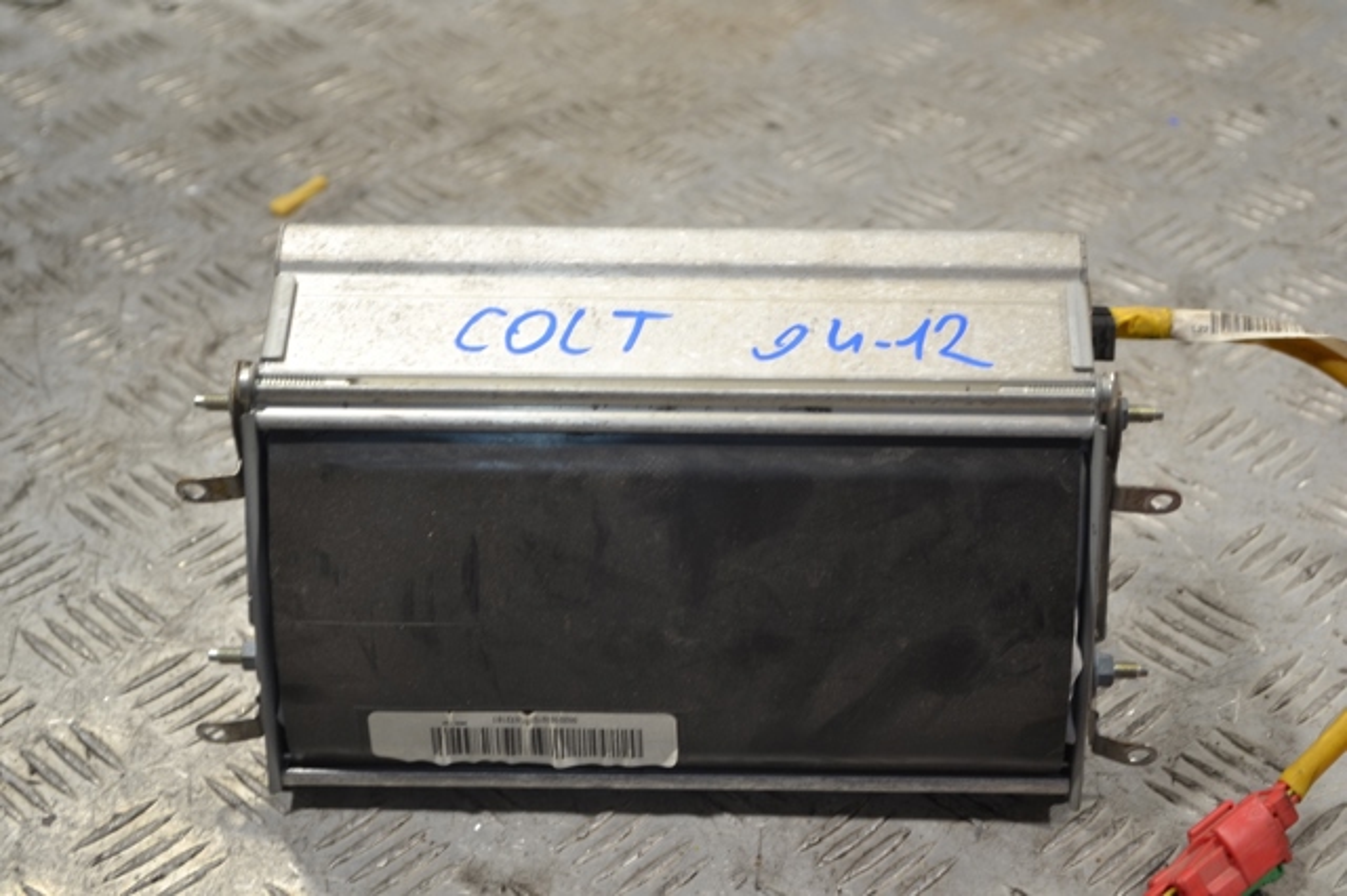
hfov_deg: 29.9
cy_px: 448
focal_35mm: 68
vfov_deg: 20.1
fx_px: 2524
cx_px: 674
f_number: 5.3
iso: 200
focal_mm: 45
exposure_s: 1/30
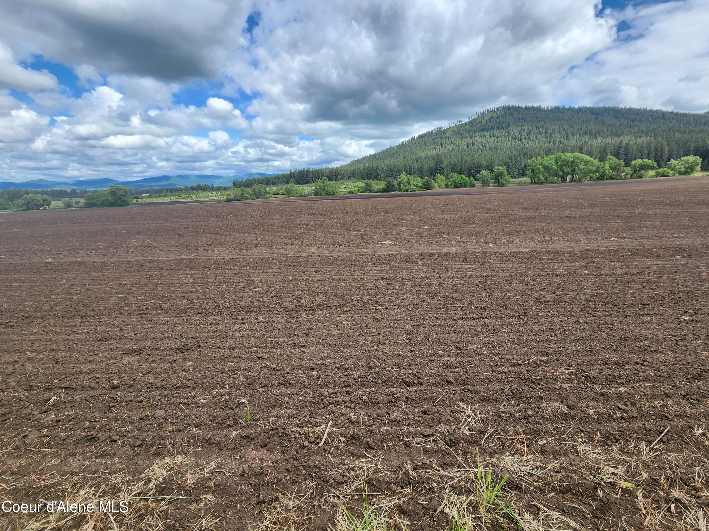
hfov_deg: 106.2
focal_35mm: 13
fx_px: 266
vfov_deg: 89.9
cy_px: 266
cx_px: 354
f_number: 2.2
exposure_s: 1/1529
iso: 50
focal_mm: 2.2
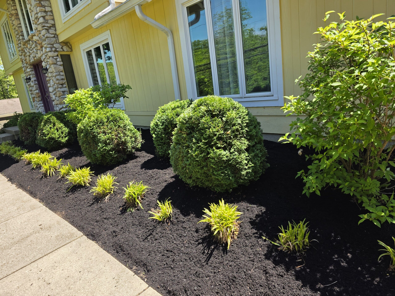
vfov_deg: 58.9
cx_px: 198
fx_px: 262
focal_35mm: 23
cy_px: 148
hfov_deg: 73.9
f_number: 1.7
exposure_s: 1/2259
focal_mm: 6.3
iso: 80
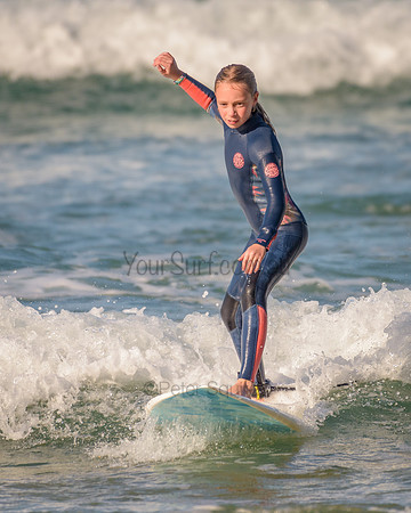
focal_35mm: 996
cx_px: 251
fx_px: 15139
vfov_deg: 1.9
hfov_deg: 1.6
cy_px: 203
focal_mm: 500
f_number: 5.6
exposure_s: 1/2000
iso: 140
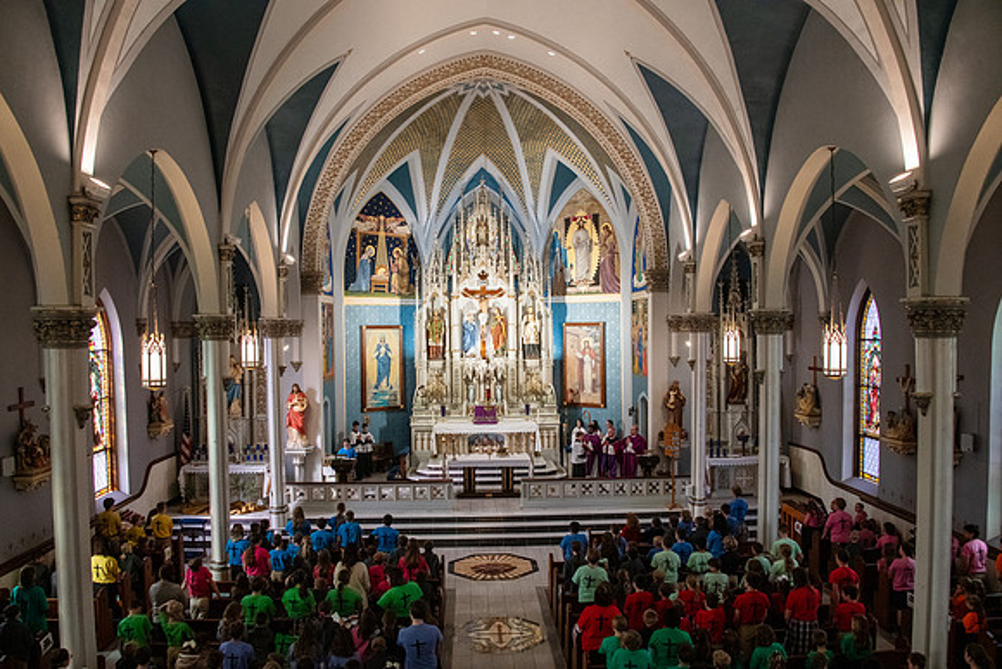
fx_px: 779
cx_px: 501
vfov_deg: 46.4
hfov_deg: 65.5
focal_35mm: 28
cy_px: 334
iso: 4000
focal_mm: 28
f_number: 7.1
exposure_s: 1/160
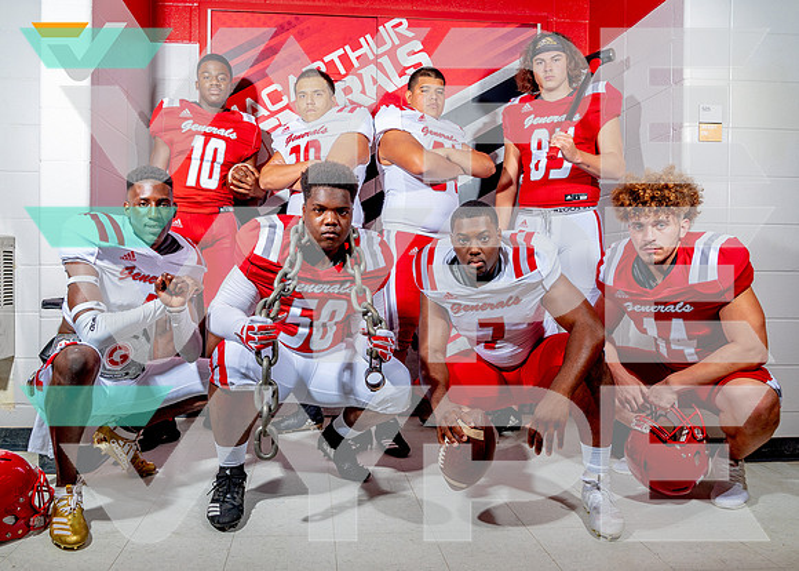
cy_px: 285
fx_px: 599
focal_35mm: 26
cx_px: 362
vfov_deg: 50.9
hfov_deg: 67.2
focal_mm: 24
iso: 100
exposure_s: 1/125
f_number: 8
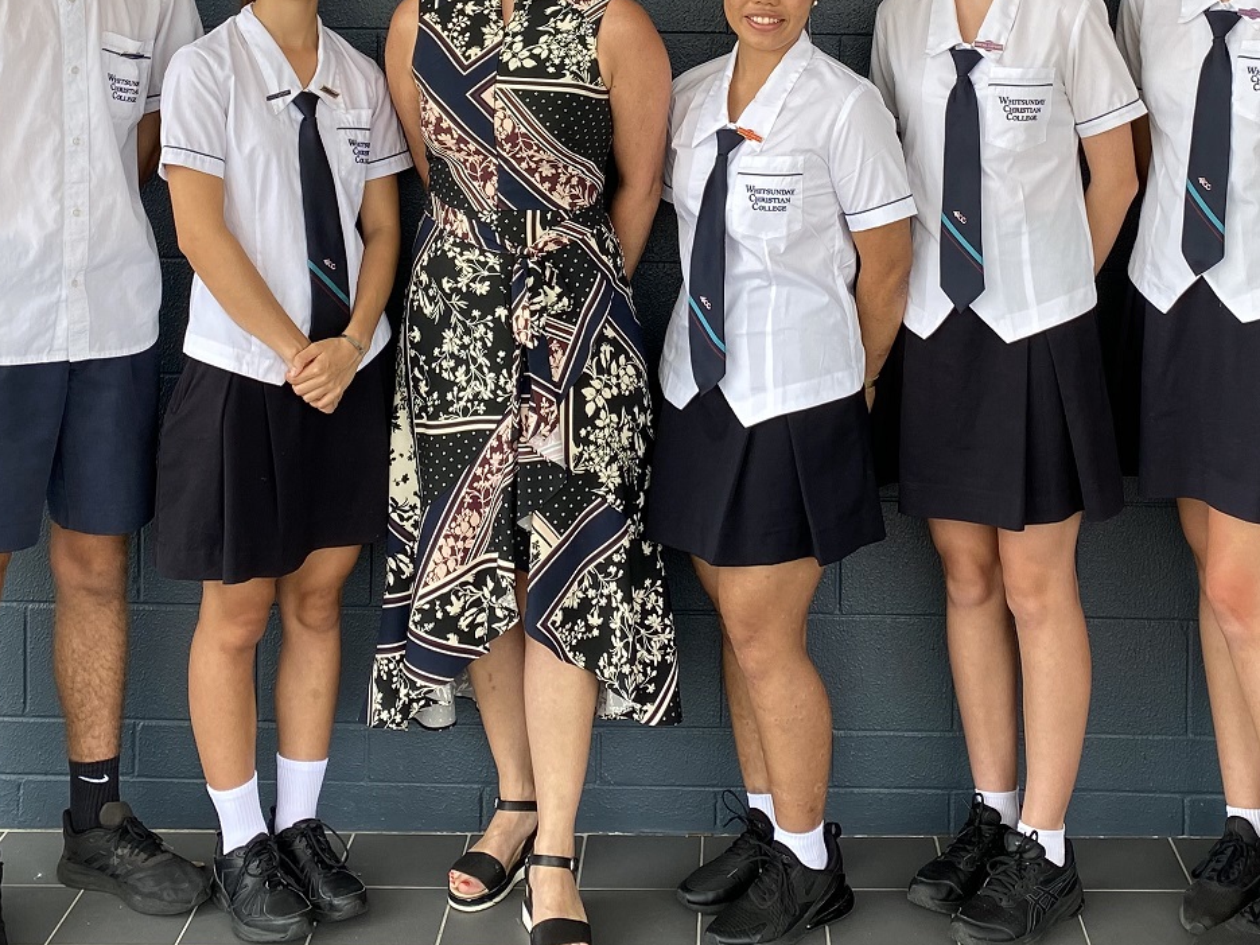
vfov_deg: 24.8
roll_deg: -0.4
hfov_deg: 34.3
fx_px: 2038
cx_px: 713
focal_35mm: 56
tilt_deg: -1.6
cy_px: -11
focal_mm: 4.25
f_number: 1.8
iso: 32
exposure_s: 1/178
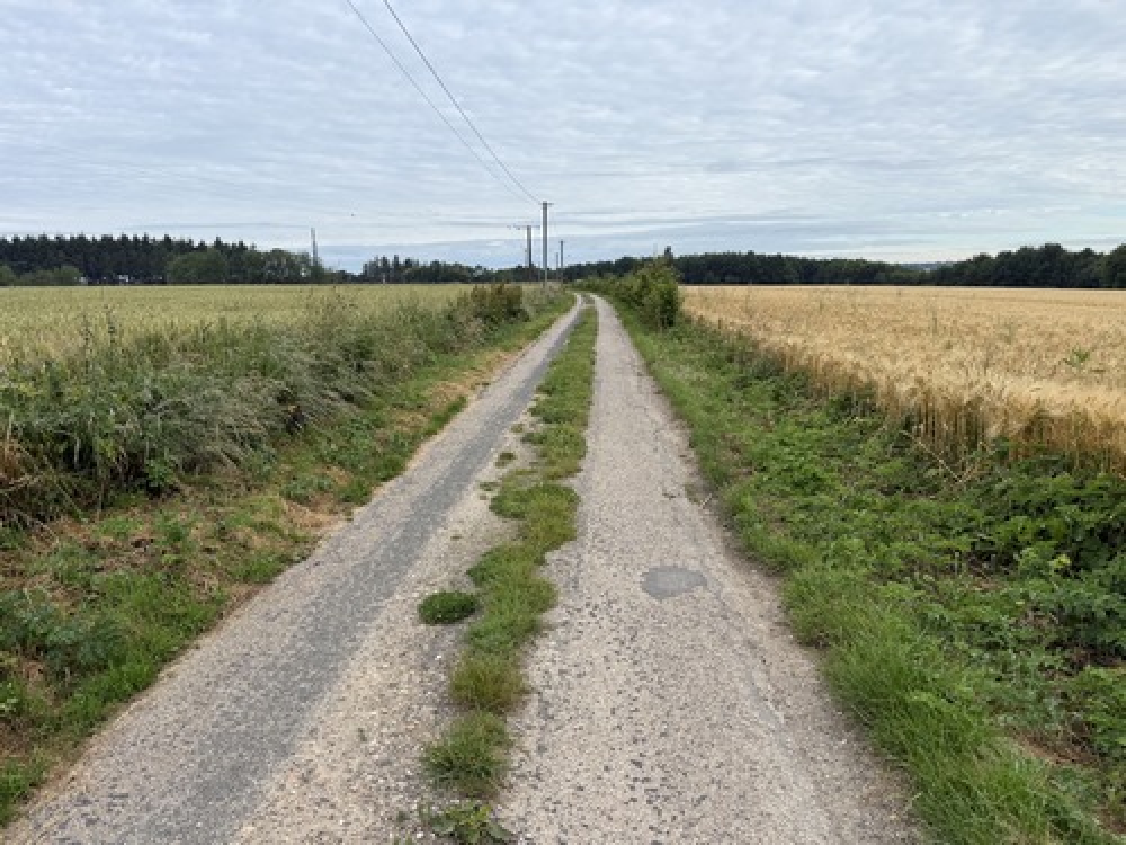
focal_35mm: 24
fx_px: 781
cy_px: 422
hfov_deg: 71.6
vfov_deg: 56.8
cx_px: 563
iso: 80
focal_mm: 6.76
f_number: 1.78
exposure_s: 1/2053
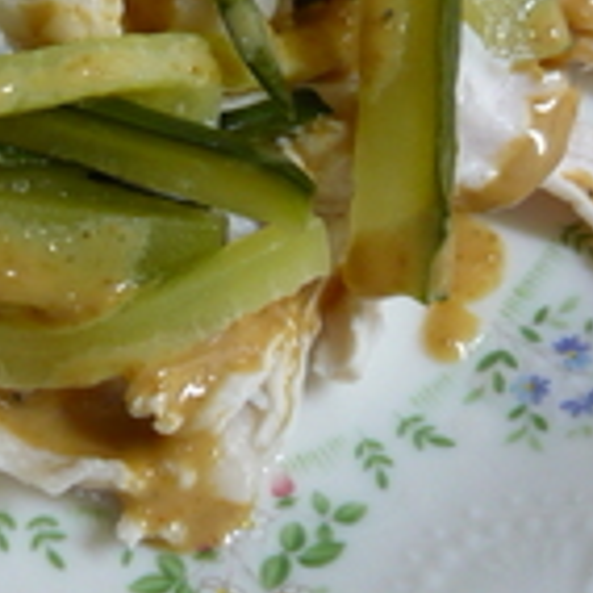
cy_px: 10
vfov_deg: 19.6
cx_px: 25
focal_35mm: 86
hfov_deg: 19.7
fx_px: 1667
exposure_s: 1/30
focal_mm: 5.5
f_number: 2.8
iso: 250
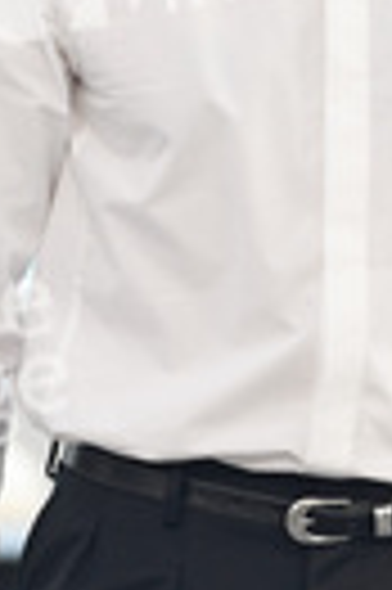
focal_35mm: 596
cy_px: 162
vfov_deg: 3.5
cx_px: 329
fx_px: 9760
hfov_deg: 2.3
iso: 320
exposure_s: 1/800
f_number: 4
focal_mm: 195
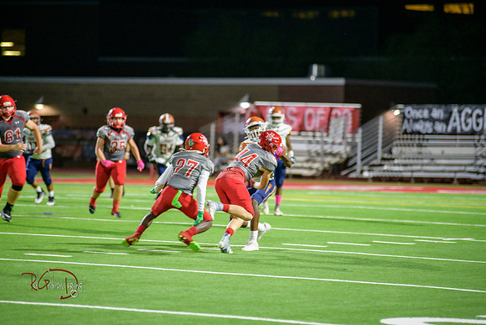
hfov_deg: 10.3
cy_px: 162
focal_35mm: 200
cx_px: 243
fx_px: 2701
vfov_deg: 6.9
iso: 1600
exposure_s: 1/250
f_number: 2.8
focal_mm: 200
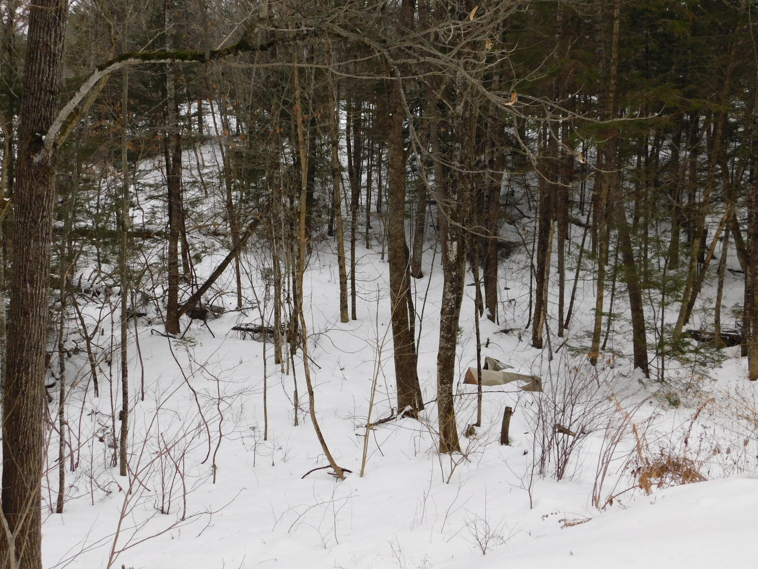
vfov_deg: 39.7
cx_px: 379
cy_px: 284
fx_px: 788
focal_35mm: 36
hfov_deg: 51.4
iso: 125
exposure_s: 1/125
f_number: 3.5
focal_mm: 6.3
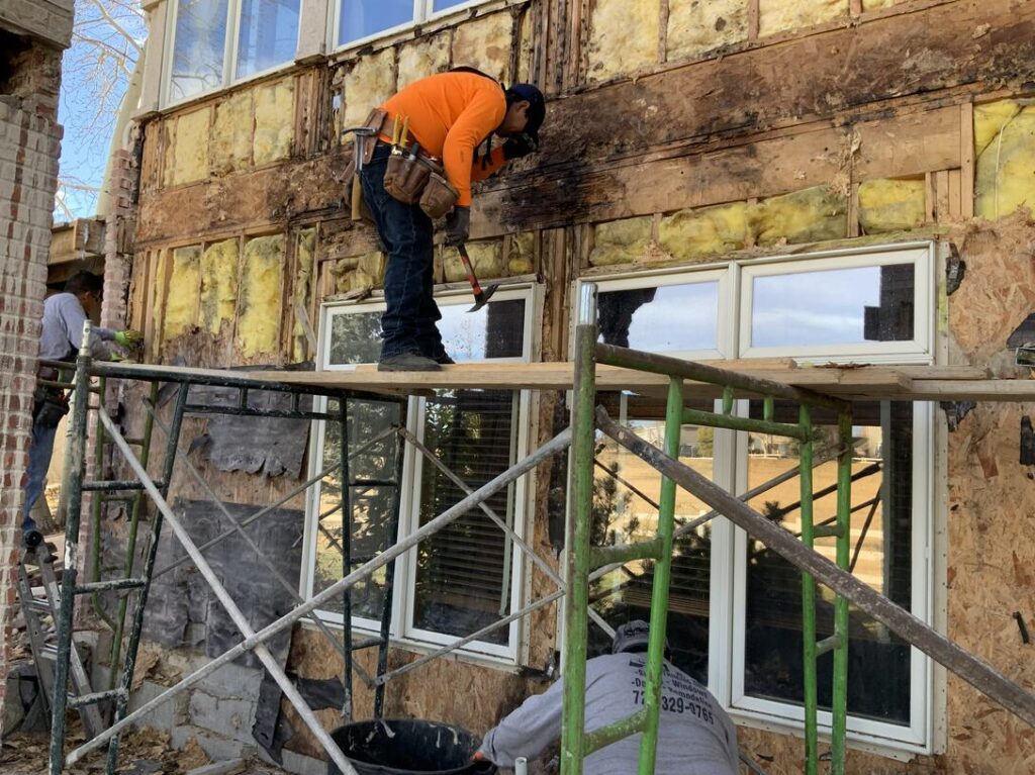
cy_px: 388
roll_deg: -3.7
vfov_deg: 48.2
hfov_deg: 61.7
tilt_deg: +5.8
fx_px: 867
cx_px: 518
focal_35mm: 29
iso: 16
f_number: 1.8
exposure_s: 1/174
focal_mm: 3
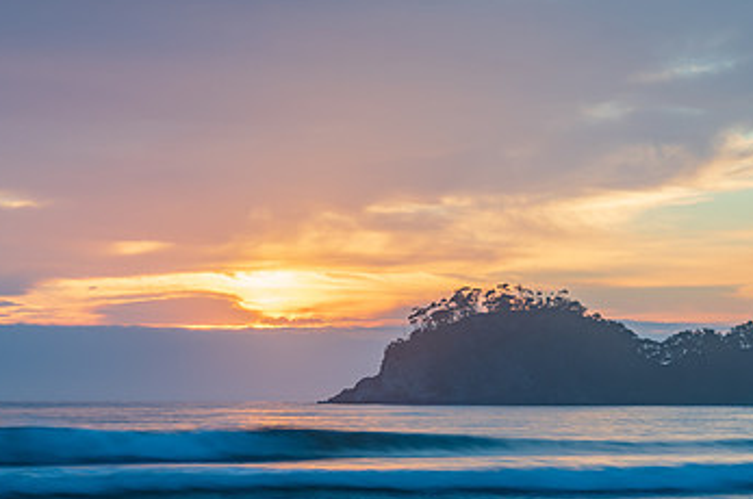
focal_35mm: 131
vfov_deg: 10.4
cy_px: 342
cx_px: 328
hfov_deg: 15.7
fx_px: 2735
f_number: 9
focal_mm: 75
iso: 100
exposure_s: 1/1.25
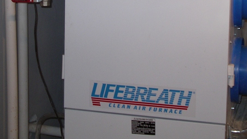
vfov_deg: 13.6
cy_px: -19
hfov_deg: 24.4
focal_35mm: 87
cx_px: 140
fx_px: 570
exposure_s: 1/40
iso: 200
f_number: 3
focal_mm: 9.3
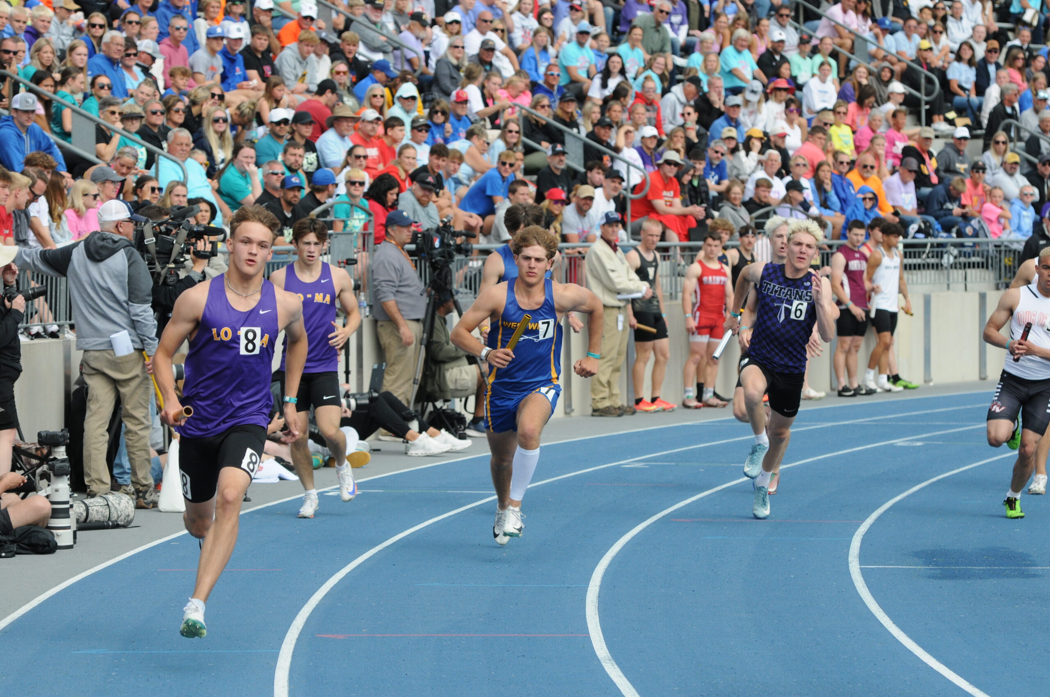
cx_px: 525
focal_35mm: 142
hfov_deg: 14.4
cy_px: 348
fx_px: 4151
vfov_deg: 9.6
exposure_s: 1/2000
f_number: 4.5
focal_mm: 95
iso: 400
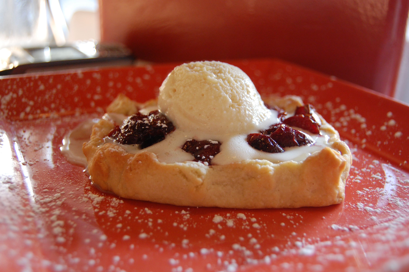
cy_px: 136
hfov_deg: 46.4
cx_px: 204
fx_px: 477
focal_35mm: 42
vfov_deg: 31.8
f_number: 4.2
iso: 800
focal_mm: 28
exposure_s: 1/10
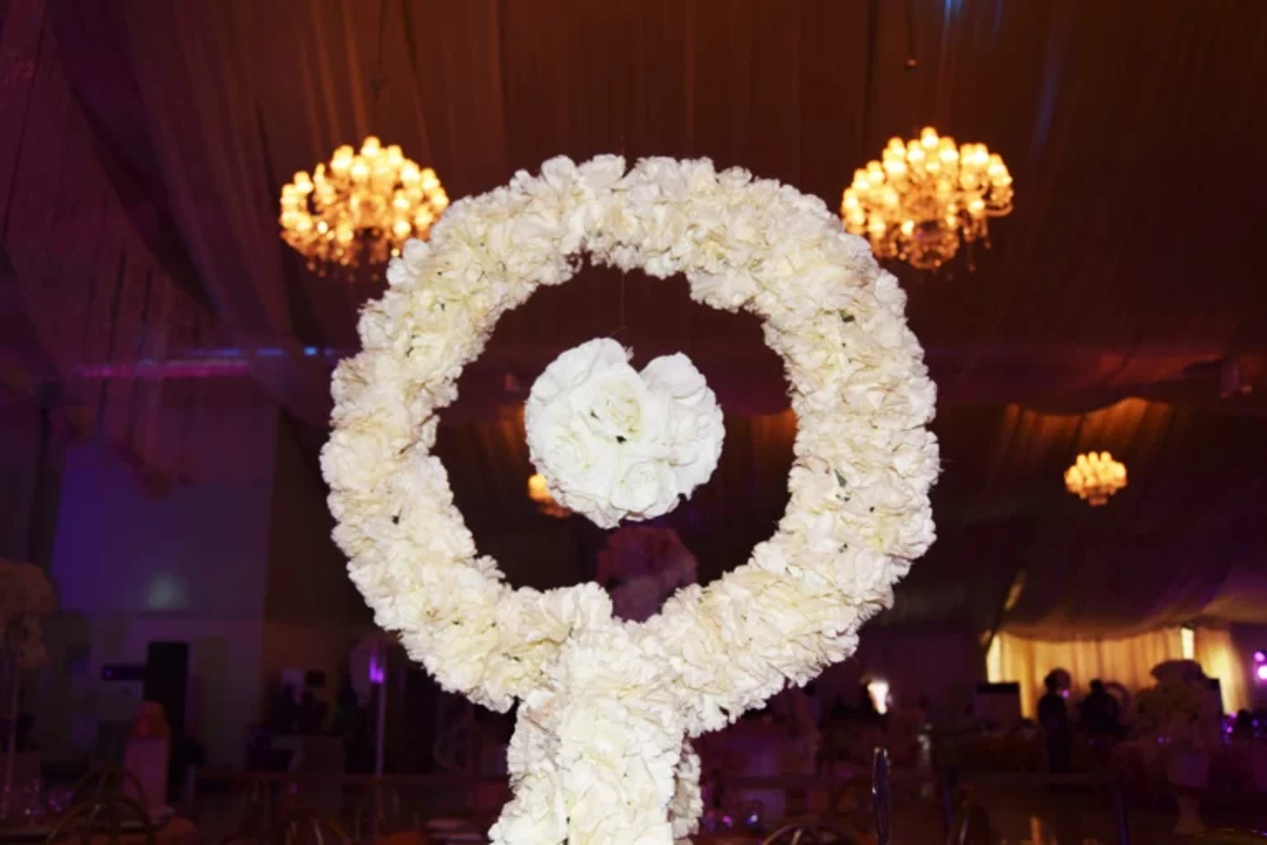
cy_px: 422
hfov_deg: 61.9
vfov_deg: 43.6
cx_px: 634
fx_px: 1056
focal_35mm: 30
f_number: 3.5
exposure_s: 1/60
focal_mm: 20
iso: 100
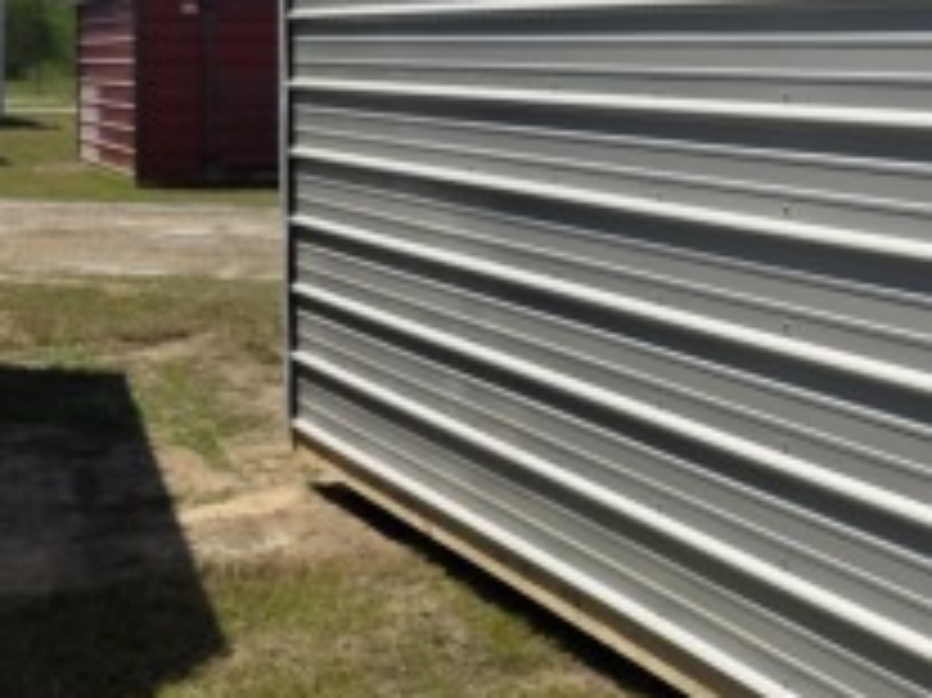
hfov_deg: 24.1
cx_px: 1211
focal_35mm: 71
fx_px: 1910
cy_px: 59
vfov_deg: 20.3
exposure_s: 1/7944
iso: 80
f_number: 1.7
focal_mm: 6.3
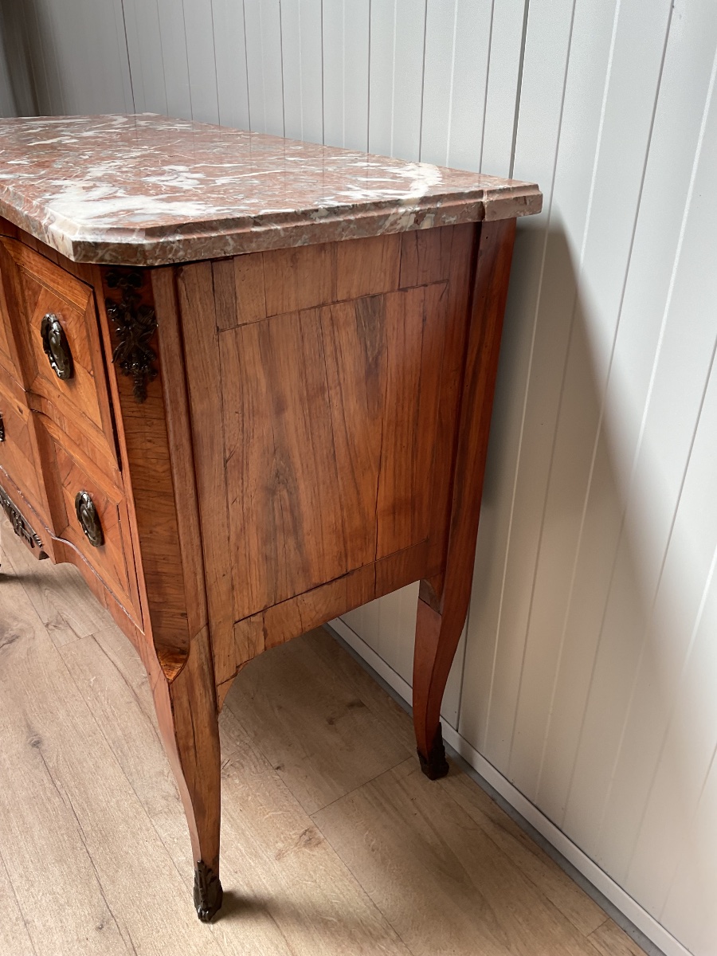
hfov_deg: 48.2
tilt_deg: -28.1
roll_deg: +0.2
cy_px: 478
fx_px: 801
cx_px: 358
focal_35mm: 29
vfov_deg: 61.7
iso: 25
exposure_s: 1/120
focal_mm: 3
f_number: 1.8
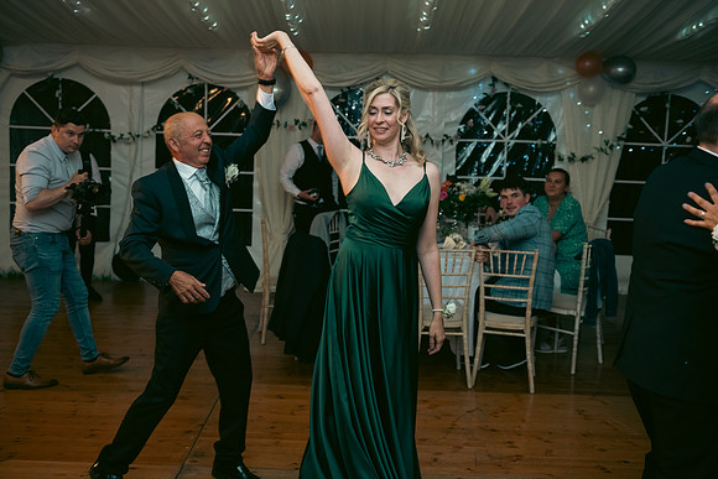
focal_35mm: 38
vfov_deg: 35.1
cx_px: 359
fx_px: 758
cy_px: 240
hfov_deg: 50.7
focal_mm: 38
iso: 800
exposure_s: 1/160
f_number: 3.5
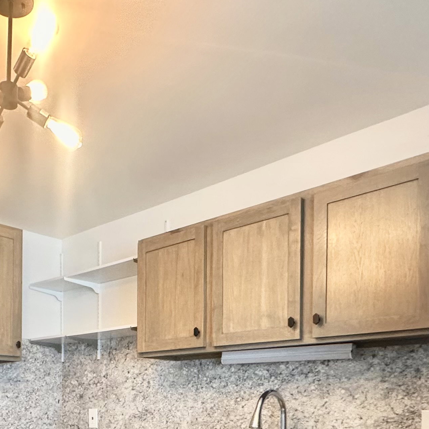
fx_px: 547
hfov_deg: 41.3
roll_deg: -0.6
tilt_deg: +0.4
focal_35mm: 39
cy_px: 413
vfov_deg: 38.8
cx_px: 94
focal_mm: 2.22
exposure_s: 1/60
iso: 200
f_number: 2.2
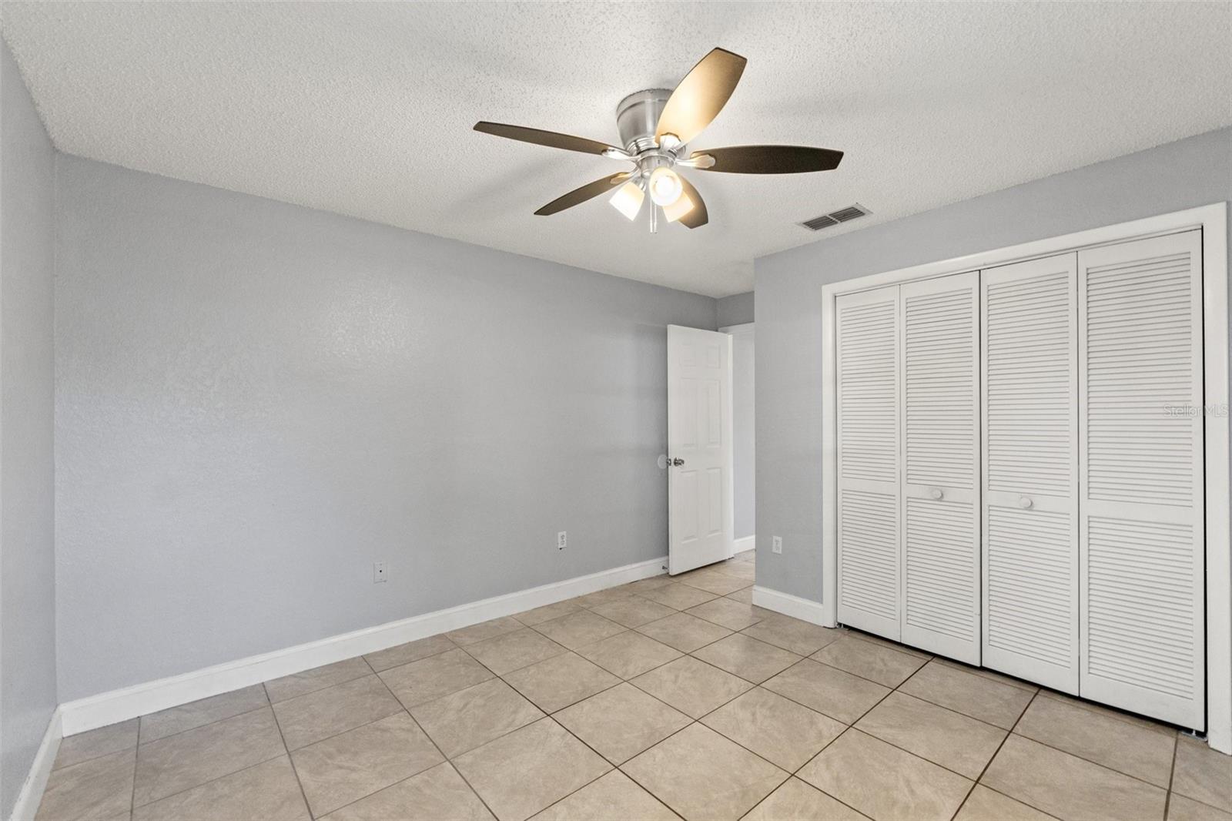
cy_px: 410
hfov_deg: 97.6
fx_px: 539
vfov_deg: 74.6
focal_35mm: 16
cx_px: 616
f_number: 7.1
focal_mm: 10.5
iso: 400
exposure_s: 1/20
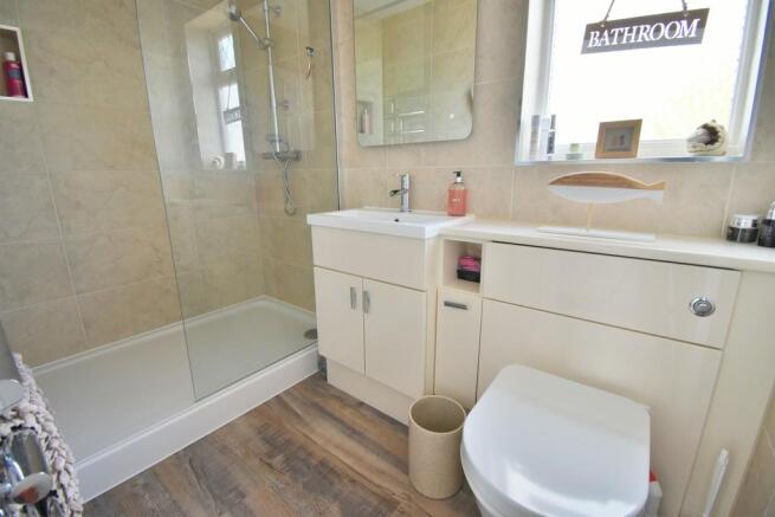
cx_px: 388
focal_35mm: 15
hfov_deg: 100.4
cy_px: 258
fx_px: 323
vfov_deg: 77.4
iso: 320
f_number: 5
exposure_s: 1/40
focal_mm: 10
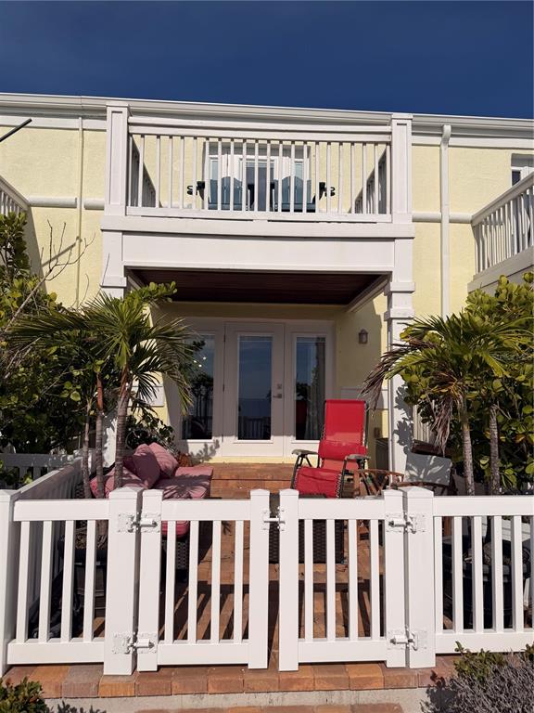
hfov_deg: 56.8
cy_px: 356
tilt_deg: +5.2
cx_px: 267
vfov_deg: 71.6
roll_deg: -0.8
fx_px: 494
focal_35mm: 24
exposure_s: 1/22727
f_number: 1.78
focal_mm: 6.76
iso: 80
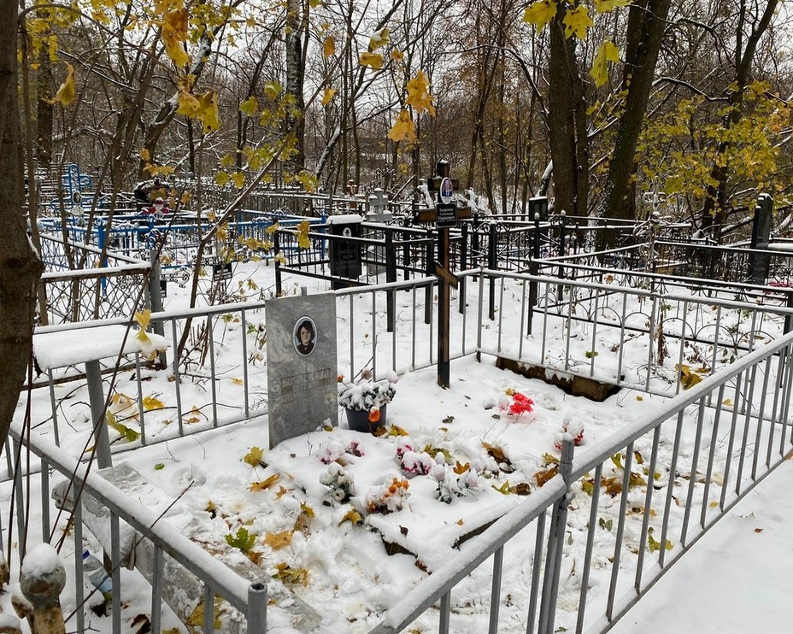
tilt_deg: -10.5
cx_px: 399
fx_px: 657
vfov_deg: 51.5
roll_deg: -1.9
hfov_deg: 62.2
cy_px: 320
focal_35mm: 28
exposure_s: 1/122
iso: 32
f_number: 1.8
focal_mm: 4.25
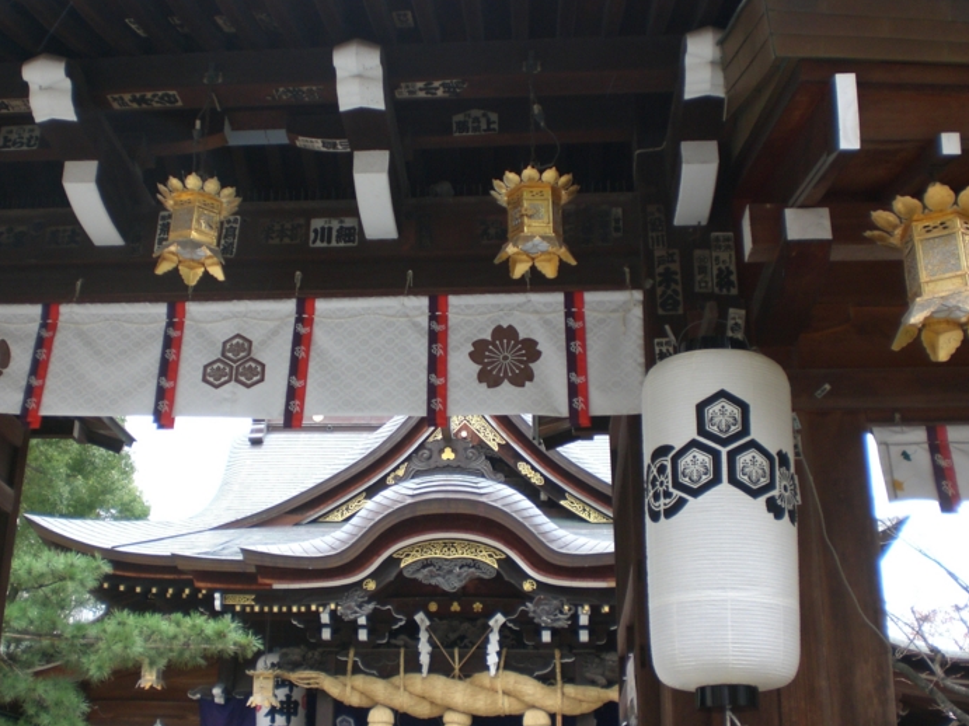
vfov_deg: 32.9
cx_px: 440
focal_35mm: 44
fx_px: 1231
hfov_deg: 42.9
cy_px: 346
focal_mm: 6.3
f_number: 3.1
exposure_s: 1/60
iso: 100
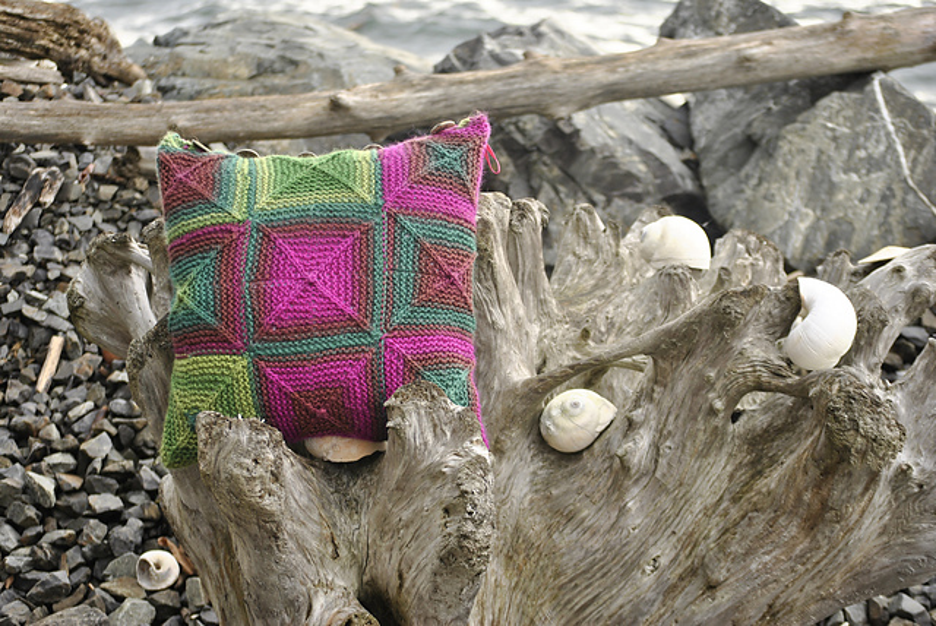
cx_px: 468
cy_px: 313
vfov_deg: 16.6
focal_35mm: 82
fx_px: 2147
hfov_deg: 24.6
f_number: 4
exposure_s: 1/160
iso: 200
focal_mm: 55
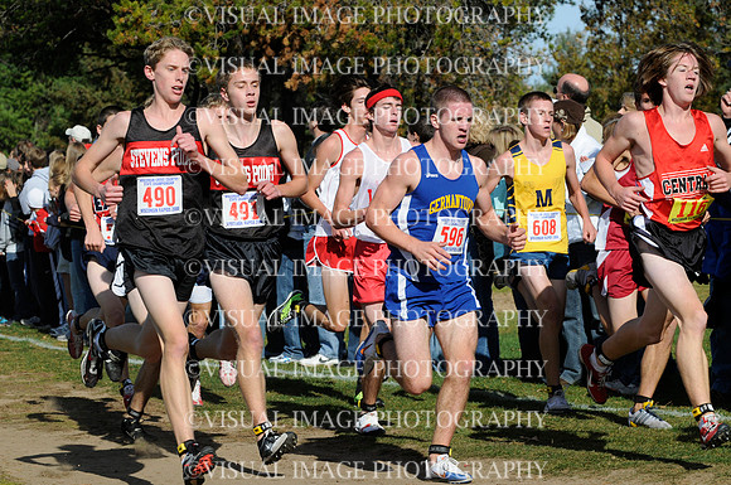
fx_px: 3102
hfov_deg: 13.4
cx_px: 366
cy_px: 242
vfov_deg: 8.9
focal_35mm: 153
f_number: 5.6
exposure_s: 1/800
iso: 200
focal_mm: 102
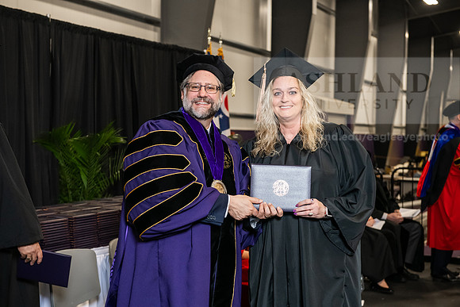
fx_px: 792
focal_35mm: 62
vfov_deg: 21.9
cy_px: 154
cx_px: 230
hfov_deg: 32.4
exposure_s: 1/200
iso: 2500
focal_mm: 62
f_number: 5
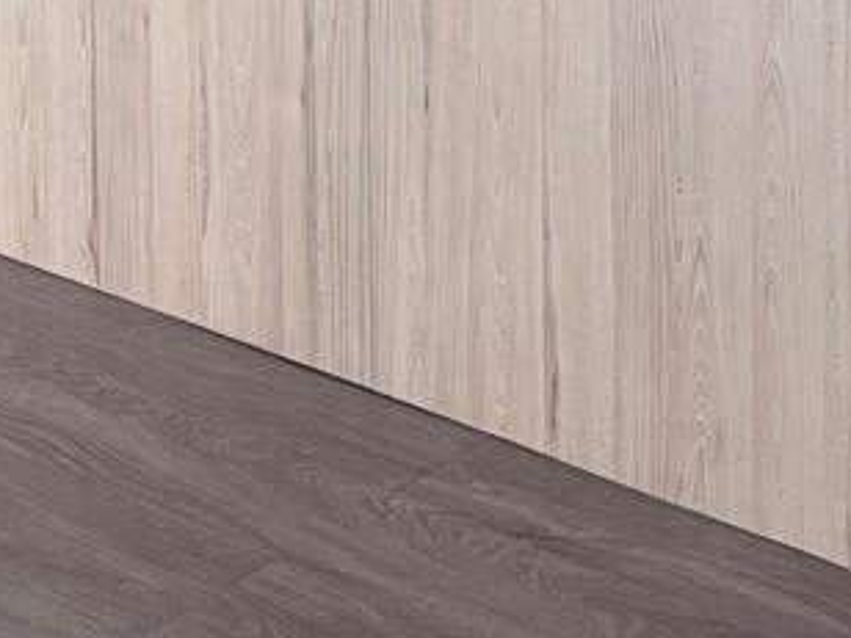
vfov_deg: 9.5
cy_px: -997
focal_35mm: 135
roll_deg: +0.5
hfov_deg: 14.2
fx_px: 3319
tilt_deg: -3.2
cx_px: 1003
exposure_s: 1/245
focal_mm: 5.96
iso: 40
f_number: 1.6
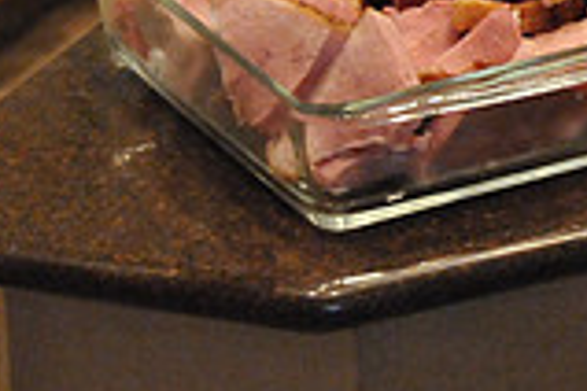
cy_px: -98
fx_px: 3391
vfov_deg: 6.6
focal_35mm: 208
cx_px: 868
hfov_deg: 9.6
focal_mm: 38
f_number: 4.5
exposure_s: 1/50
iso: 3200
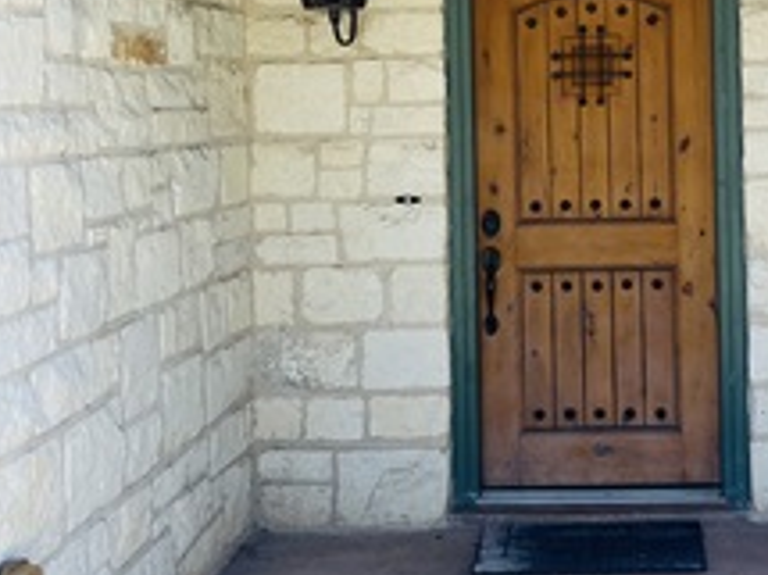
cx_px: 586
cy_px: 114
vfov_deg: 24.8
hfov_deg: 32.6
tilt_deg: -1.3
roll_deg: +1.7
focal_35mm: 58
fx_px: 1286
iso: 50
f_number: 1.5
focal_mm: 5.7
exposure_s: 1/614
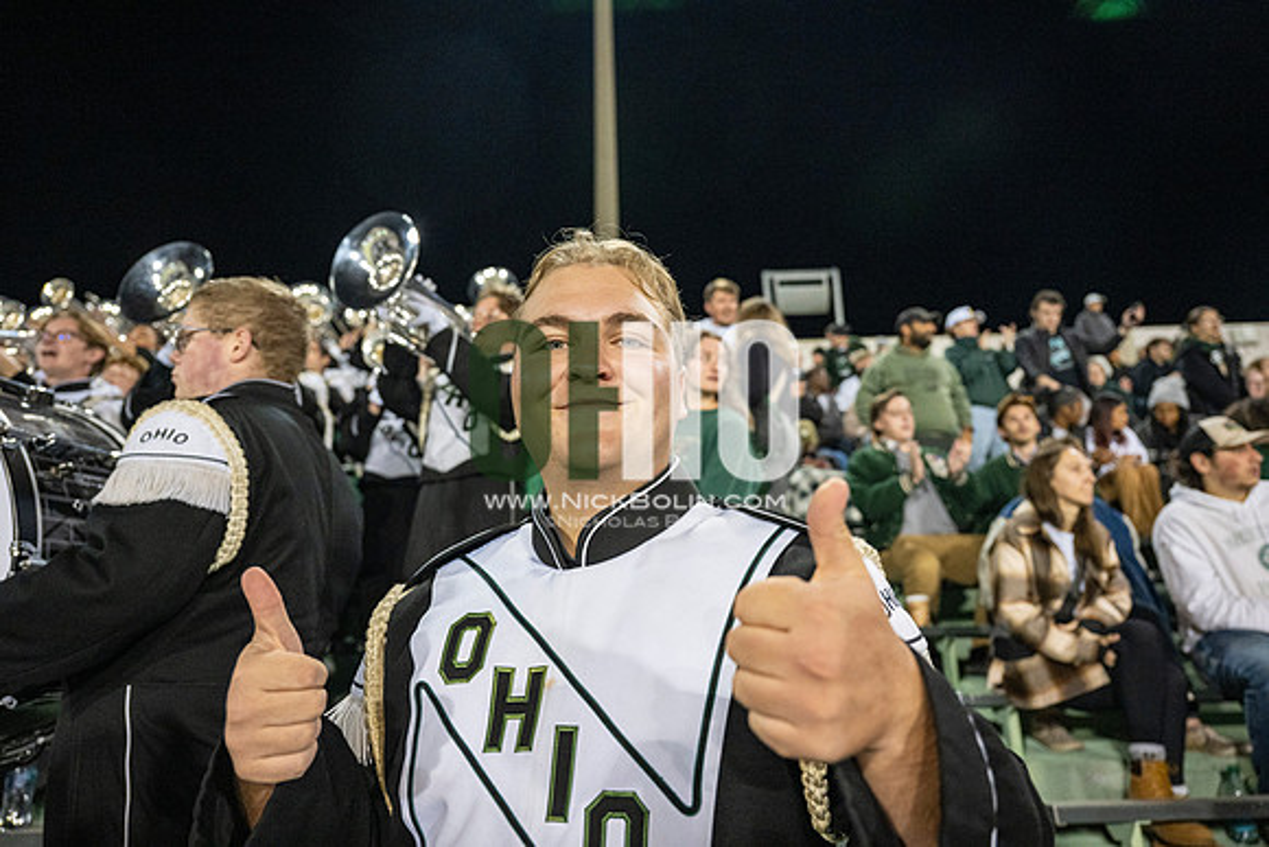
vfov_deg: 51.3
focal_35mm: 25
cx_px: 634
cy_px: 424
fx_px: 881
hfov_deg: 71.5
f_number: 3.2
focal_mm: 25
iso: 2000
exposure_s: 1/500
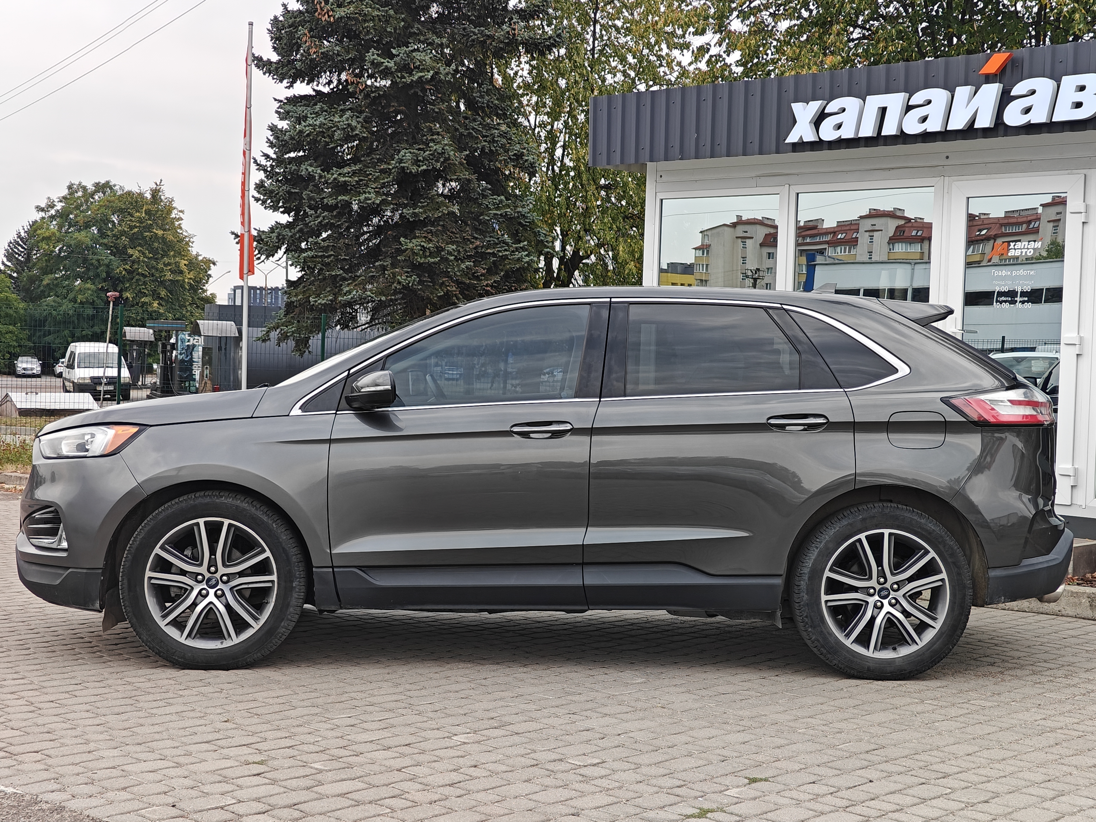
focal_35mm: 47
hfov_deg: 40.4
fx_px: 1488
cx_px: 548
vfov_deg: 30.9
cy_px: 411
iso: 50
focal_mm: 7.08
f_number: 2
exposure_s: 1/549
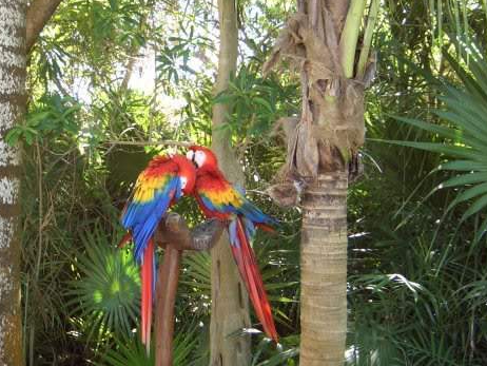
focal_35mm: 54
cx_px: 161
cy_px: 214
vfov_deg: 27.0
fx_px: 760
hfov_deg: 35.2
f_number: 2.8
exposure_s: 1/80
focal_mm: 8
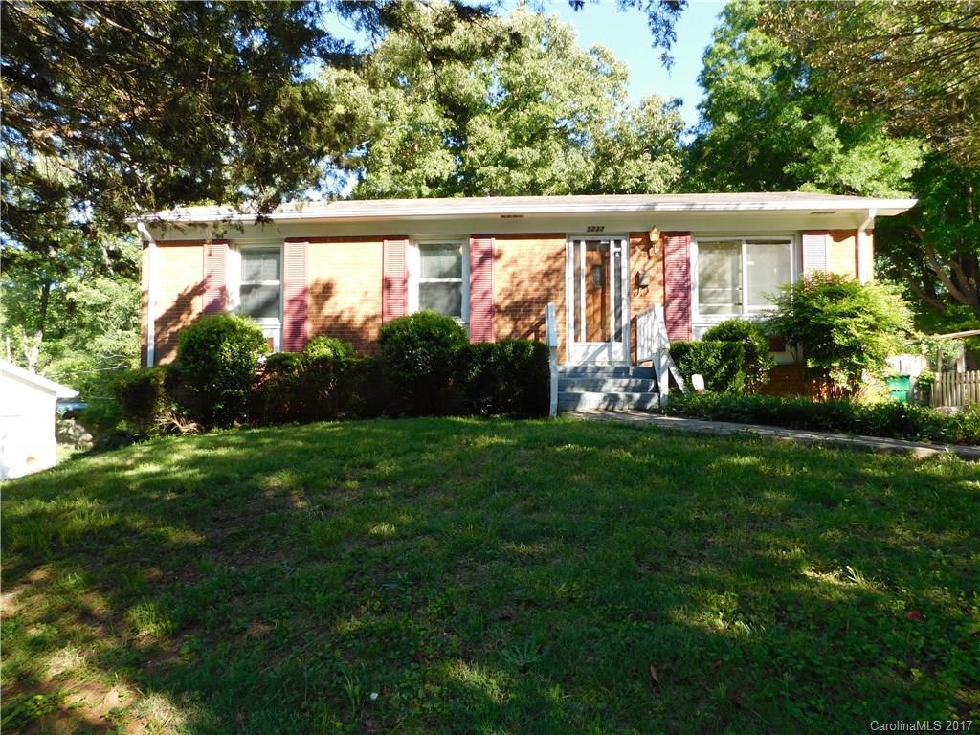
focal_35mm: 23
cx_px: 490
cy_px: 368
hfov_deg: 73.9
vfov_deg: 58.9
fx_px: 651
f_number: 3
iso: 125
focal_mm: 4
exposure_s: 1/320
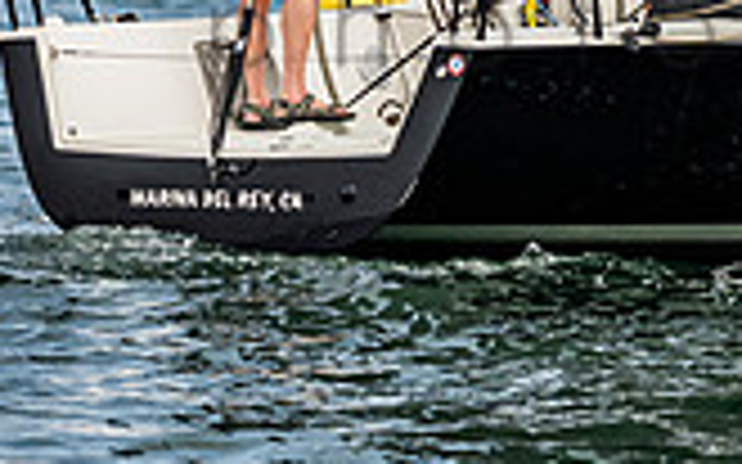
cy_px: -246
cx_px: 1153
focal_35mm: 733
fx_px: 14818
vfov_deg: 1.8
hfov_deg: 2.9
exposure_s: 1/4000
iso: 560
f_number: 5
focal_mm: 185
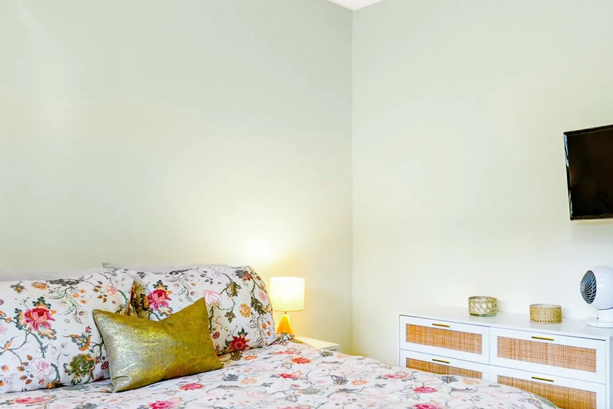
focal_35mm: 34
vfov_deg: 38.8
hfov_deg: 55.4
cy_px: 240
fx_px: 579
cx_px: 367
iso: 250
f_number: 8
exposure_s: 1/13
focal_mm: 14
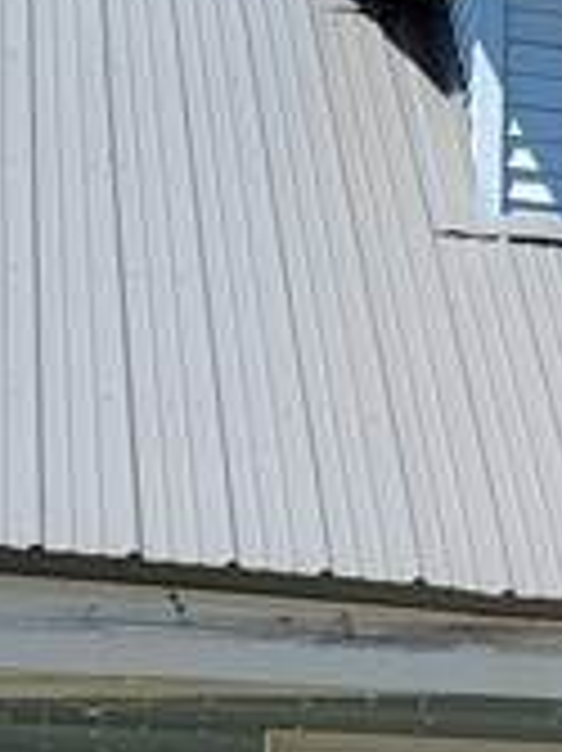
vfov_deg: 12.6
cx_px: 1133
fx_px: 3316
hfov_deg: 9.1
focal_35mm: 153
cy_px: 869
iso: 20
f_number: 1.8
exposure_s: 1/709
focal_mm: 7
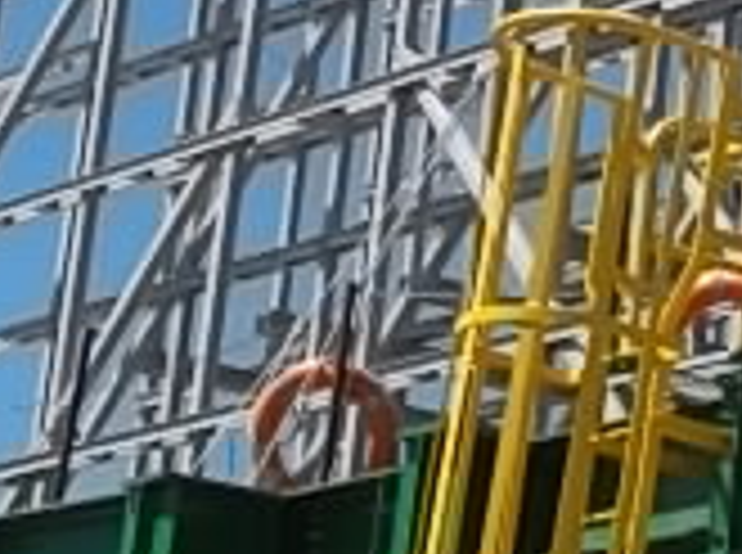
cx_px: 1304
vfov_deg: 7.2
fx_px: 4256
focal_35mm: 199
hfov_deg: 9.5
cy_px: -495
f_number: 3.7
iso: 80
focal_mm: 5.7
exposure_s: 1/900
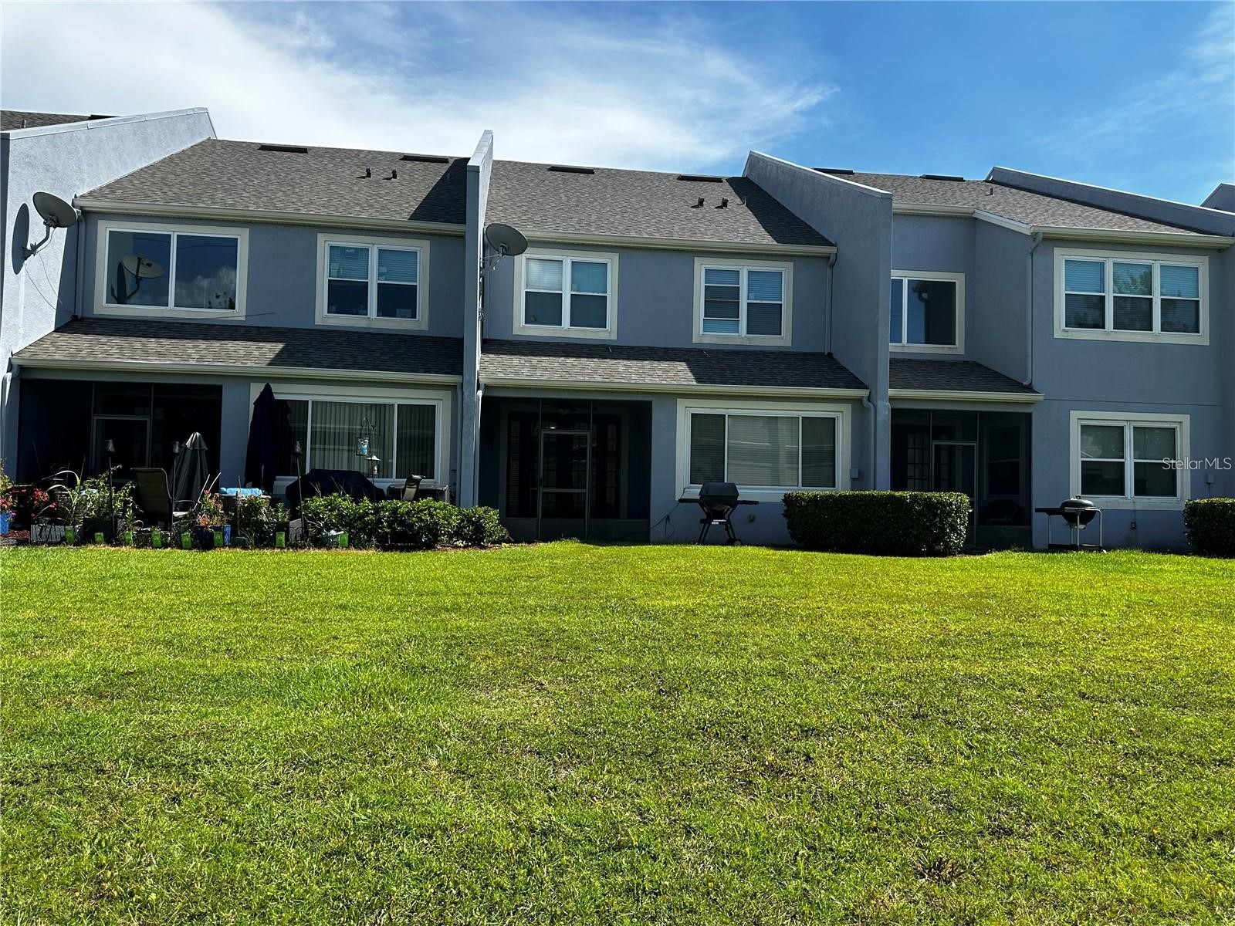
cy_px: 463
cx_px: 618
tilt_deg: +4.4
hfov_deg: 71.6
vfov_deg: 56.8
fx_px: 856
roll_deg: -1.2
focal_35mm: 24
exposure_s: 1/2967
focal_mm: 6.86
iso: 80
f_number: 1.78
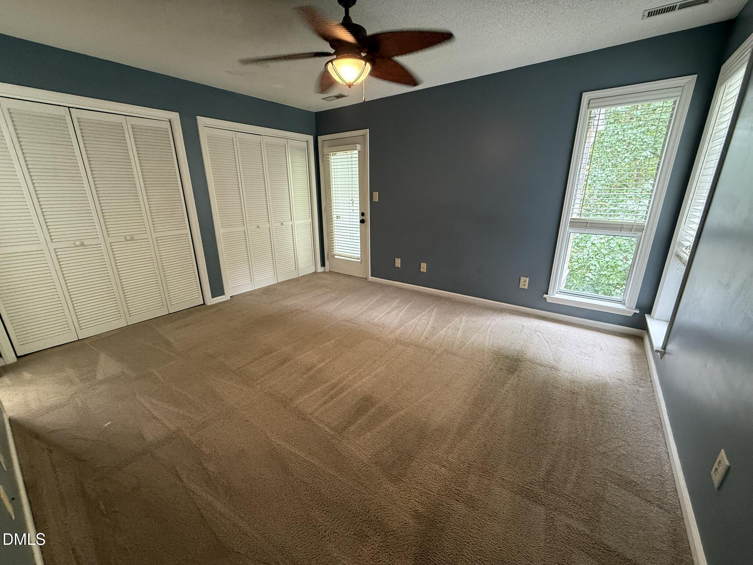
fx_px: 305
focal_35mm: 14
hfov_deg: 102.1
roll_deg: +0.6
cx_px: 376
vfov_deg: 85.7
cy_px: 282
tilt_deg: -15.9
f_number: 2.2
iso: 400
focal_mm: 2.22
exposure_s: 1/60
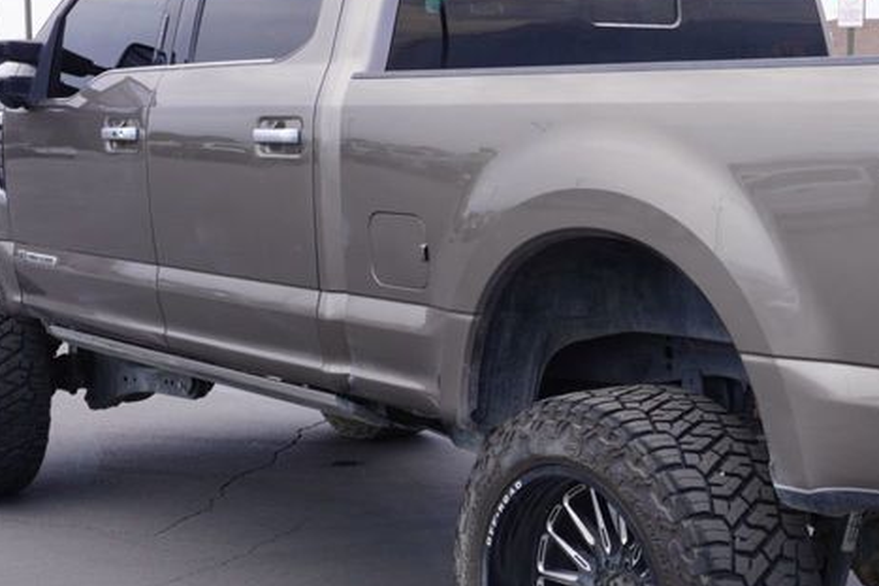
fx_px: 1686
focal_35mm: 69
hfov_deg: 28.7
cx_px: 681
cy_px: 375
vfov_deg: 19.6
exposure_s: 1/125
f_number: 8
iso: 100
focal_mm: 21
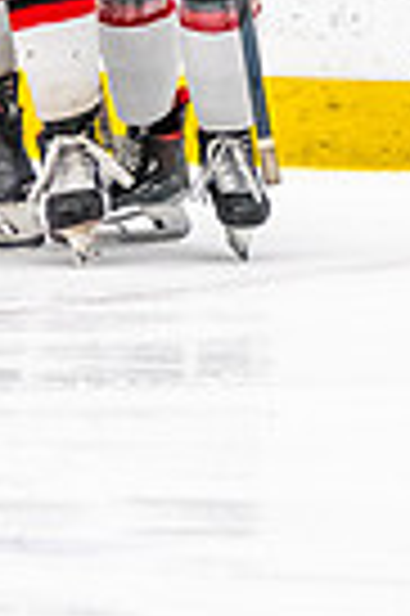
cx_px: 25
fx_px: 16029
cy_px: -315
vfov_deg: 2.2
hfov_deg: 1.5
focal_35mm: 936
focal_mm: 155
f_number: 2.8
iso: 3200
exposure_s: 1/640
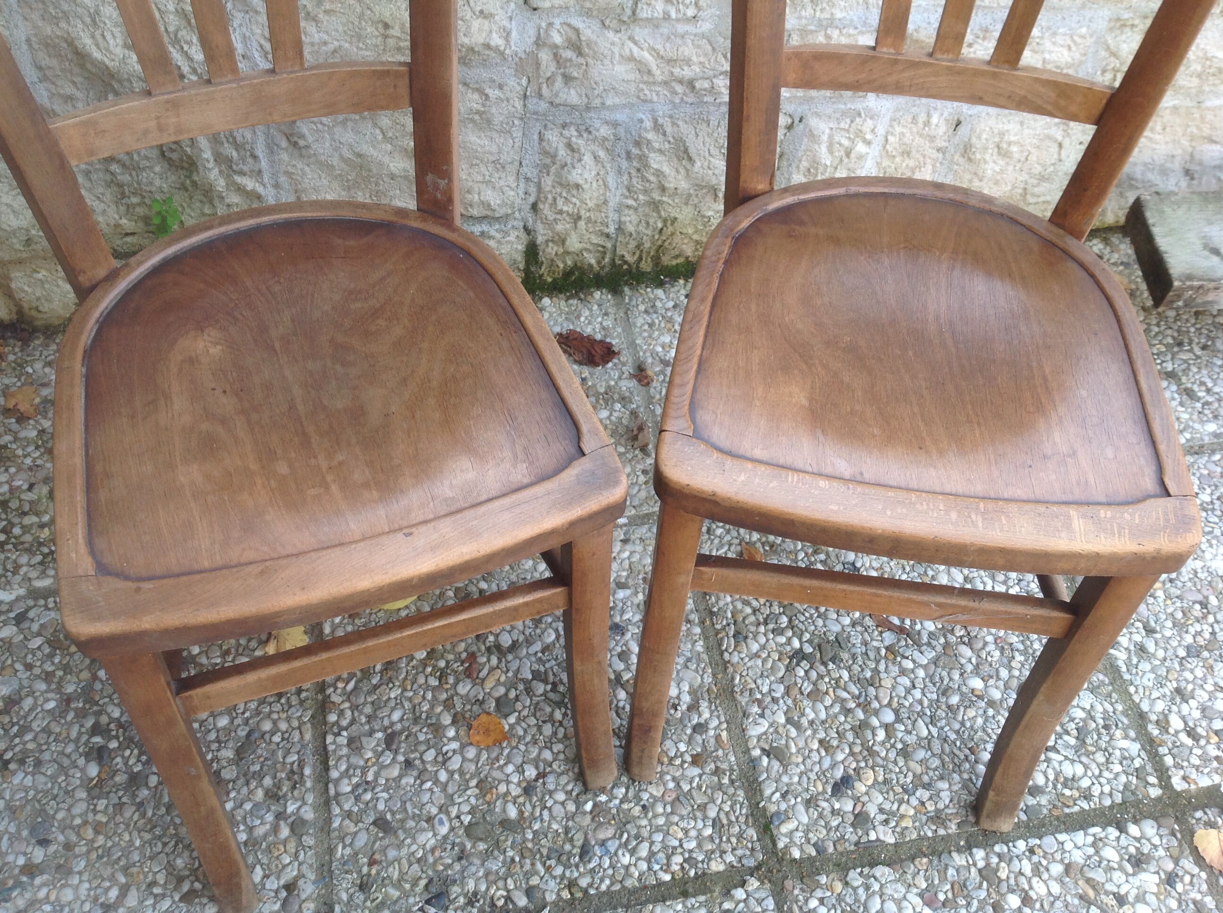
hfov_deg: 52.7
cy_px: 456
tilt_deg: -49.4
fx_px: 1235
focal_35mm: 35
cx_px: 612
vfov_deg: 40.6
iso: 50
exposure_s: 1/142
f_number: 2.4
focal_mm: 4.28
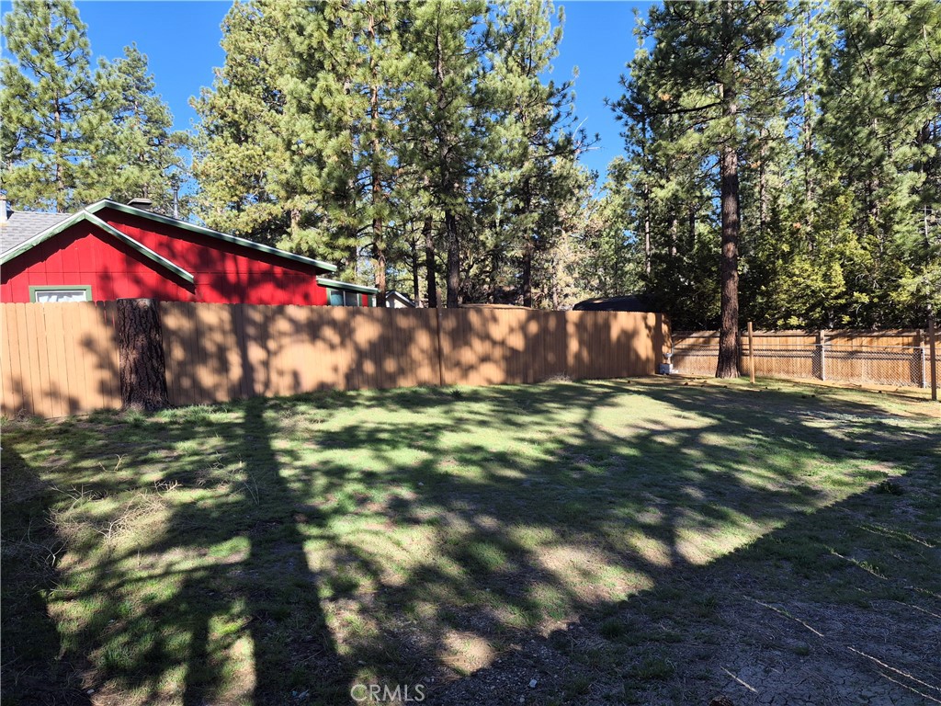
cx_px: 470
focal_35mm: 23
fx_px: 625
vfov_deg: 58.9
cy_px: 353
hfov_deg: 73.9
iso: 80
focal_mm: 5.4
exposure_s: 1/2128
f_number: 1.8
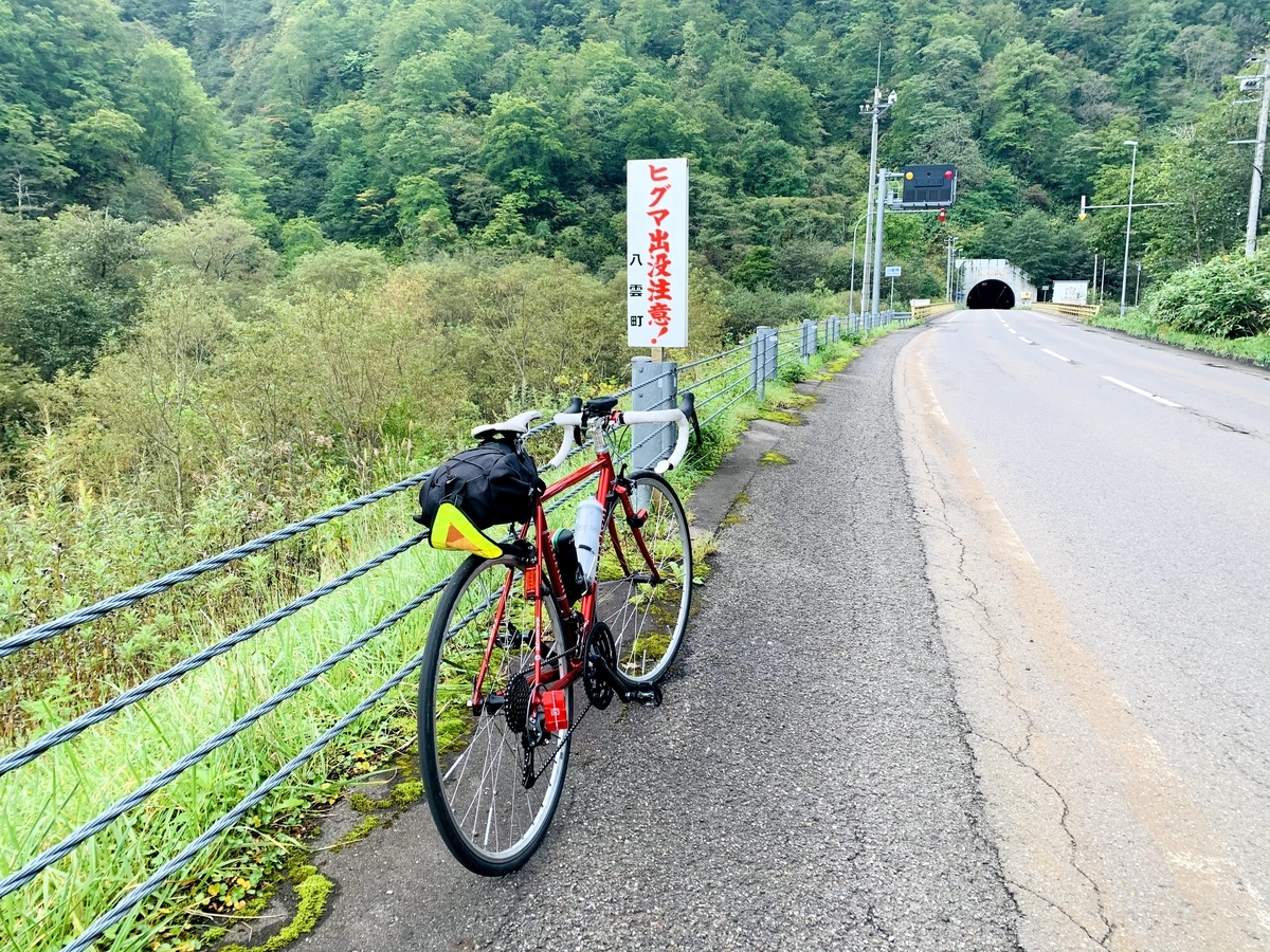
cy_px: 476
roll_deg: -1.4
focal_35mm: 26
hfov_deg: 67.3
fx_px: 954
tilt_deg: -7.8
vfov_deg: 53.1
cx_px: 635
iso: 25
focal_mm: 4.25
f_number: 1.8
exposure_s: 1/232
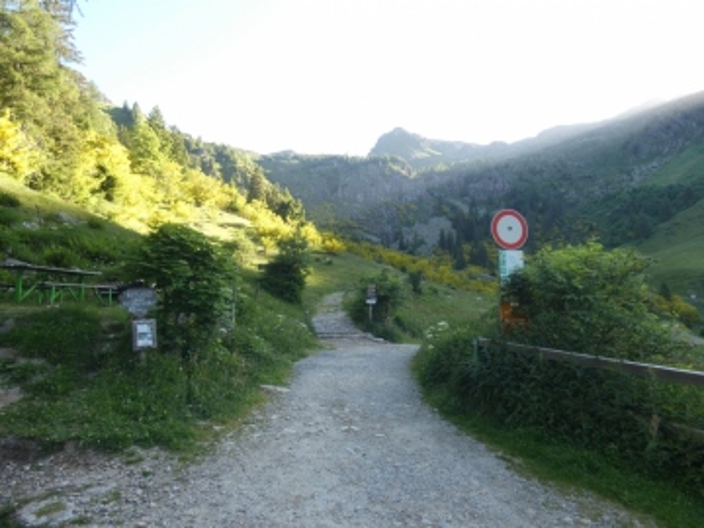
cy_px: 264
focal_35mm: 20
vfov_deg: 66.0
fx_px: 407
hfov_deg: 81.7
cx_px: 352
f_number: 2.8
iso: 80
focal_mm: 3.6
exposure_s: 1/160
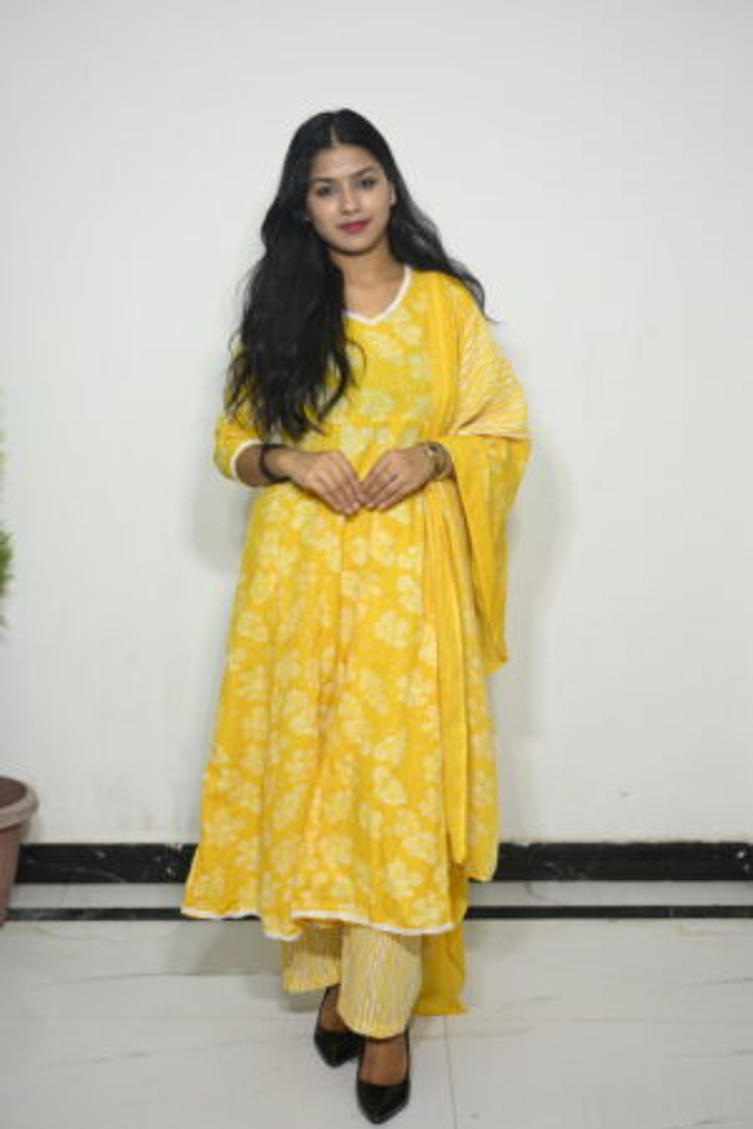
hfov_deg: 27.0
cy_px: 564
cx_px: 376
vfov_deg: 39.6
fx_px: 1569
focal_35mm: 50
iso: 200
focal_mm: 50
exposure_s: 1/100
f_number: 2.2
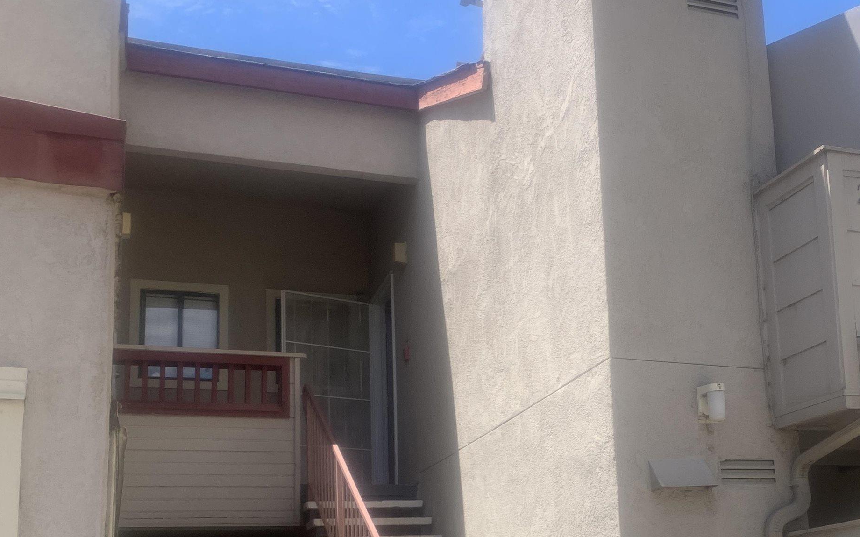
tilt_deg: +10.4
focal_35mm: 46
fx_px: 1078
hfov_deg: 42.8
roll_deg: +4.5
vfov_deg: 27.4
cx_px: 589
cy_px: 432
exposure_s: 1/1149
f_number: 1.8
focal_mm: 4.25
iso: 25
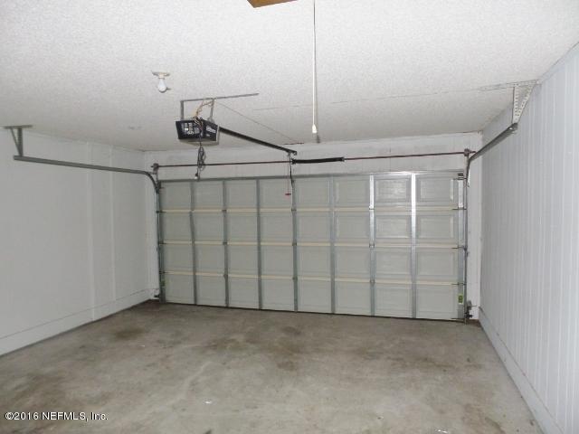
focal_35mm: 23
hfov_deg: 73.9
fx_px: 385
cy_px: 217
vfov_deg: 58.9
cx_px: 290
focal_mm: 4.1
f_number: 2.8
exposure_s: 1/30
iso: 320
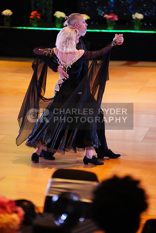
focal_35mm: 141
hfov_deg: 9.7
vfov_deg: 14.5
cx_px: 78
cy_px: 116
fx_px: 916
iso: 5000
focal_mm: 141
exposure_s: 1/400
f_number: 2.8
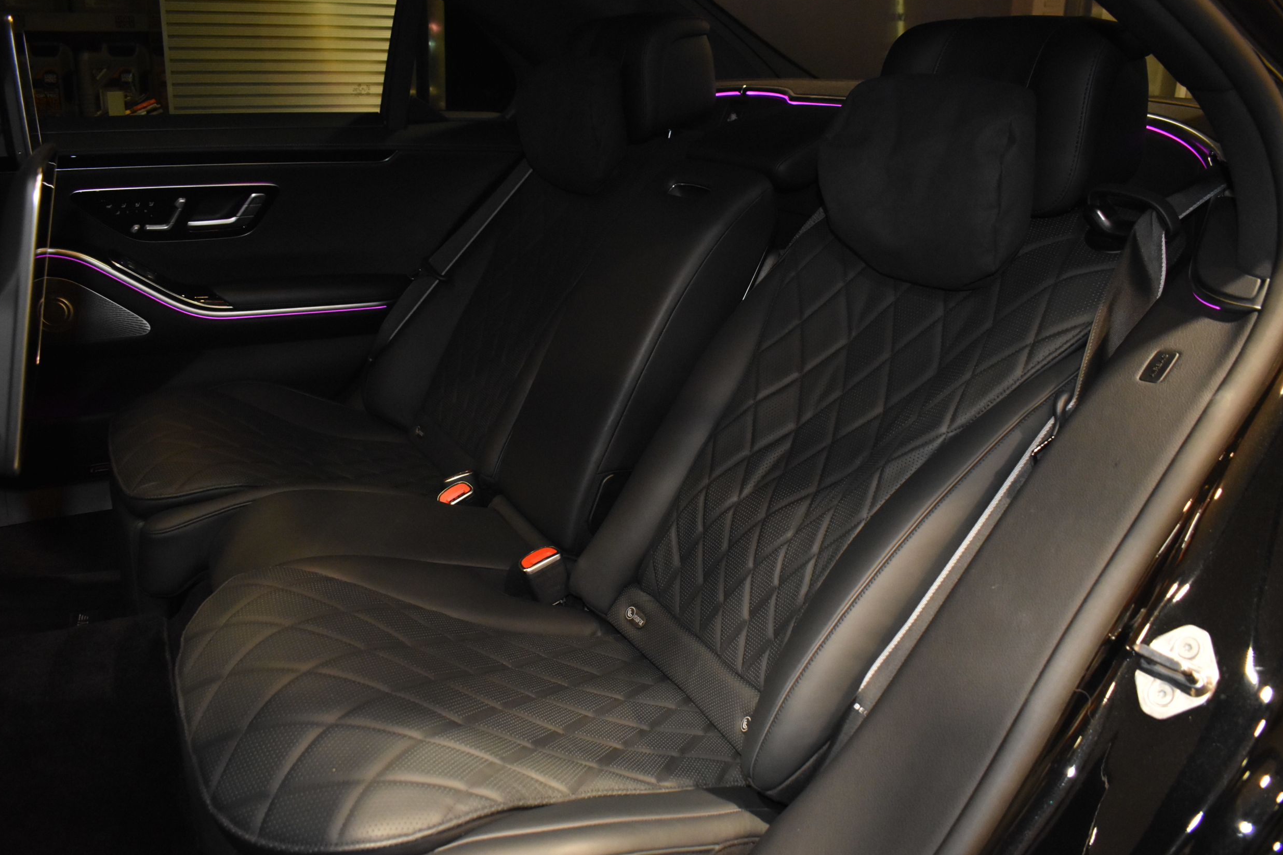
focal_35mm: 28
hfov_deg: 65.5
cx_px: 627
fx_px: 998
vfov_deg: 46.4
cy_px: 436
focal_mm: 18
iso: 2800
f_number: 4.5
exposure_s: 1/60
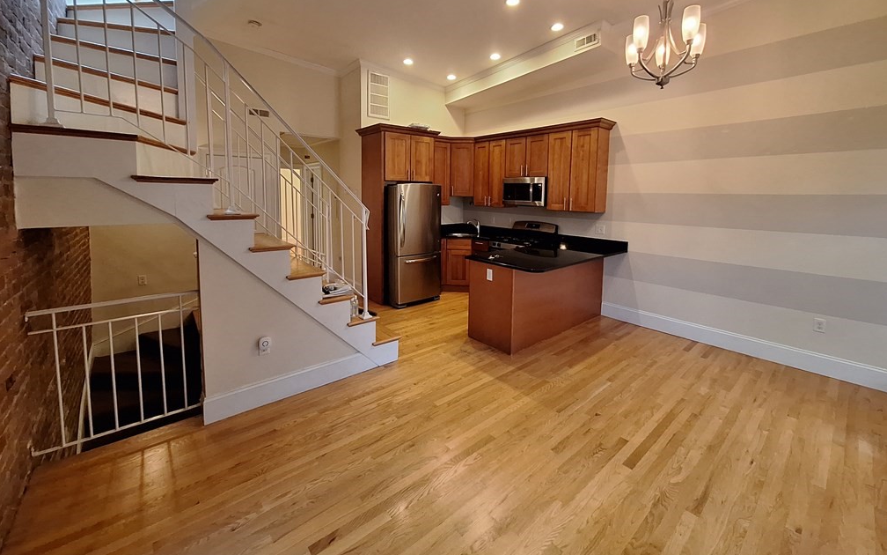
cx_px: 446
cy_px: 223
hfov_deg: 105.3
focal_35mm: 14
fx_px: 338
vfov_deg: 77.8
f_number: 2.2
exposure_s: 1/40
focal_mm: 1.74
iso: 200
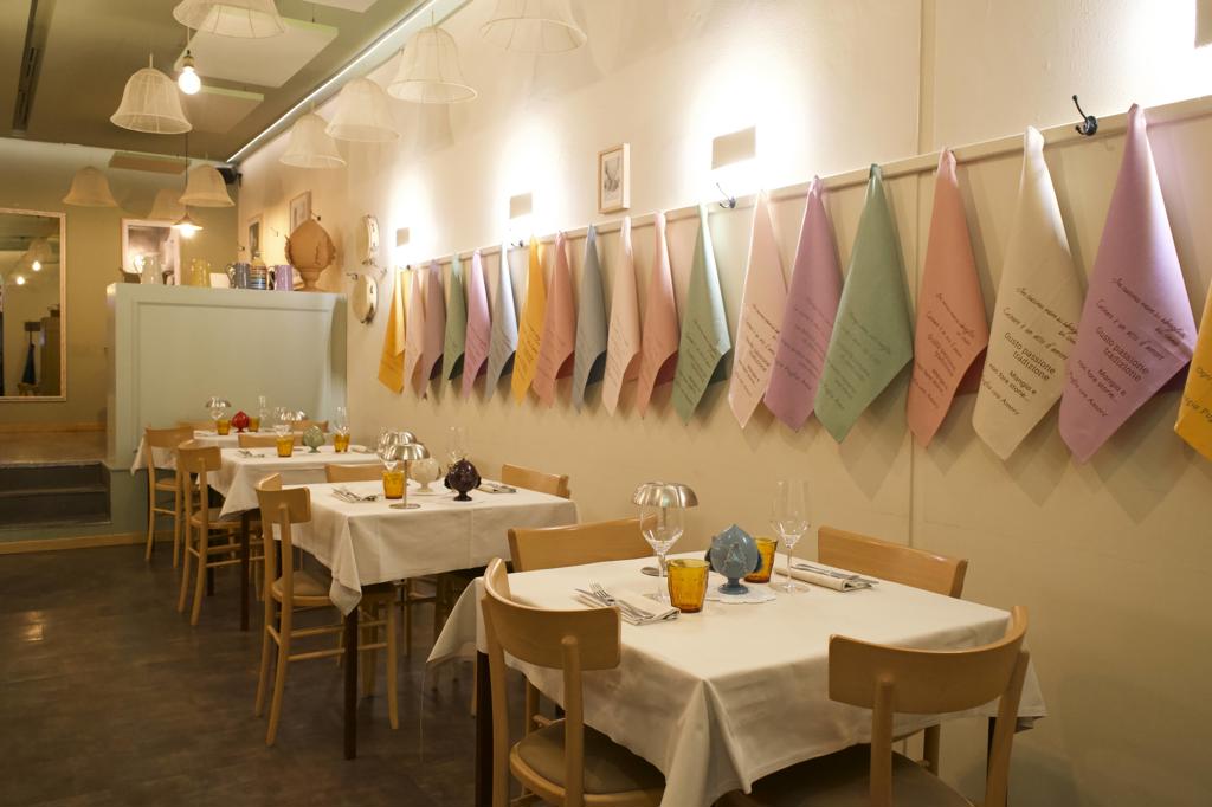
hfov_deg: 63.7
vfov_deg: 44.9
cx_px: 606
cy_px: 404
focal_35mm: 29
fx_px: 976
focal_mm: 29
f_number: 5.6
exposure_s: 1/60
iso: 8000
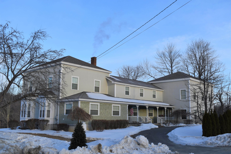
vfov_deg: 34.2
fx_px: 250
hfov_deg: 49.6
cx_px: 116
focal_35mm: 39
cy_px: 77
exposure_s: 1/250
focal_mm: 26
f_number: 8
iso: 125
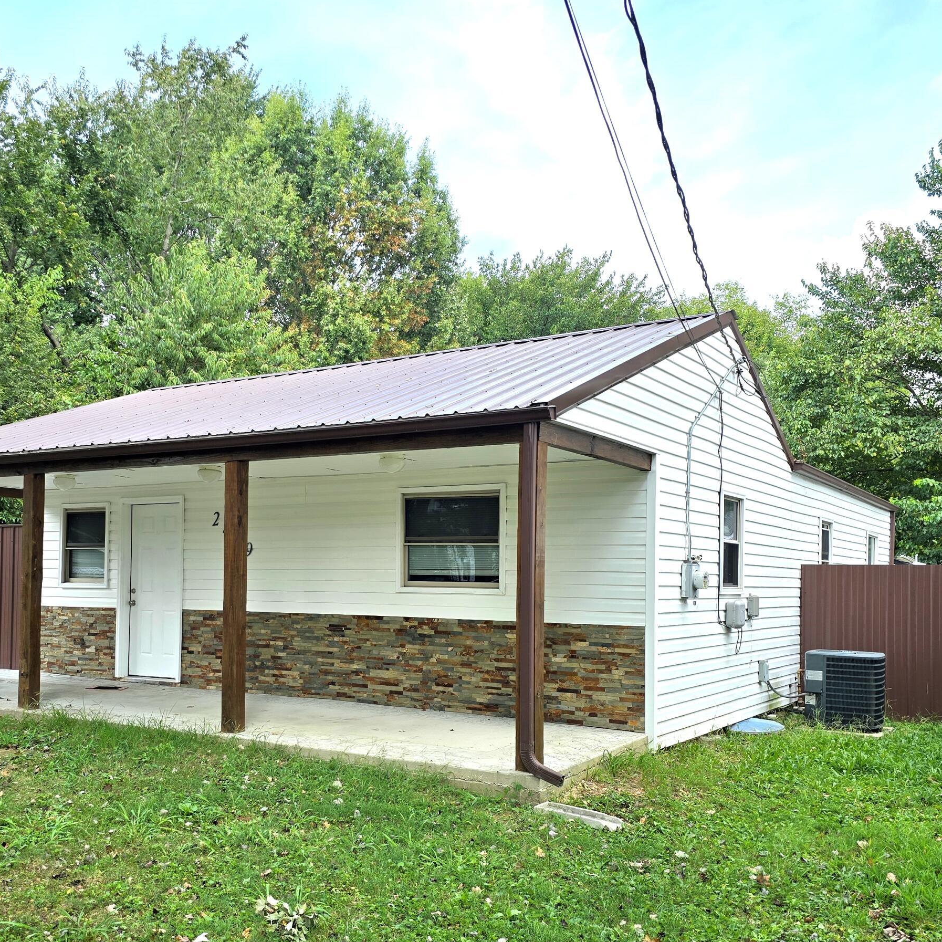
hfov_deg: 48.1
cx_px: 365
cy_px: 572
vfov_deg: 48.1
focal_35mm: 34
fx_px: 1047
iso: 12
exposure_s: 1/338
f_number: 1.7
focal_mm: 6.3
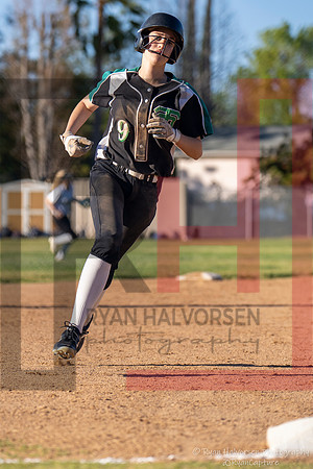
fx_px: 2398
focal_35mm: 184
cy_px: 204
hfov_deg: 7.5
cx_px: 103
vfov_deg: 11.2
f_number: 2.8
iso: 200
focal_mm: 108
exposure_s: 1/2500
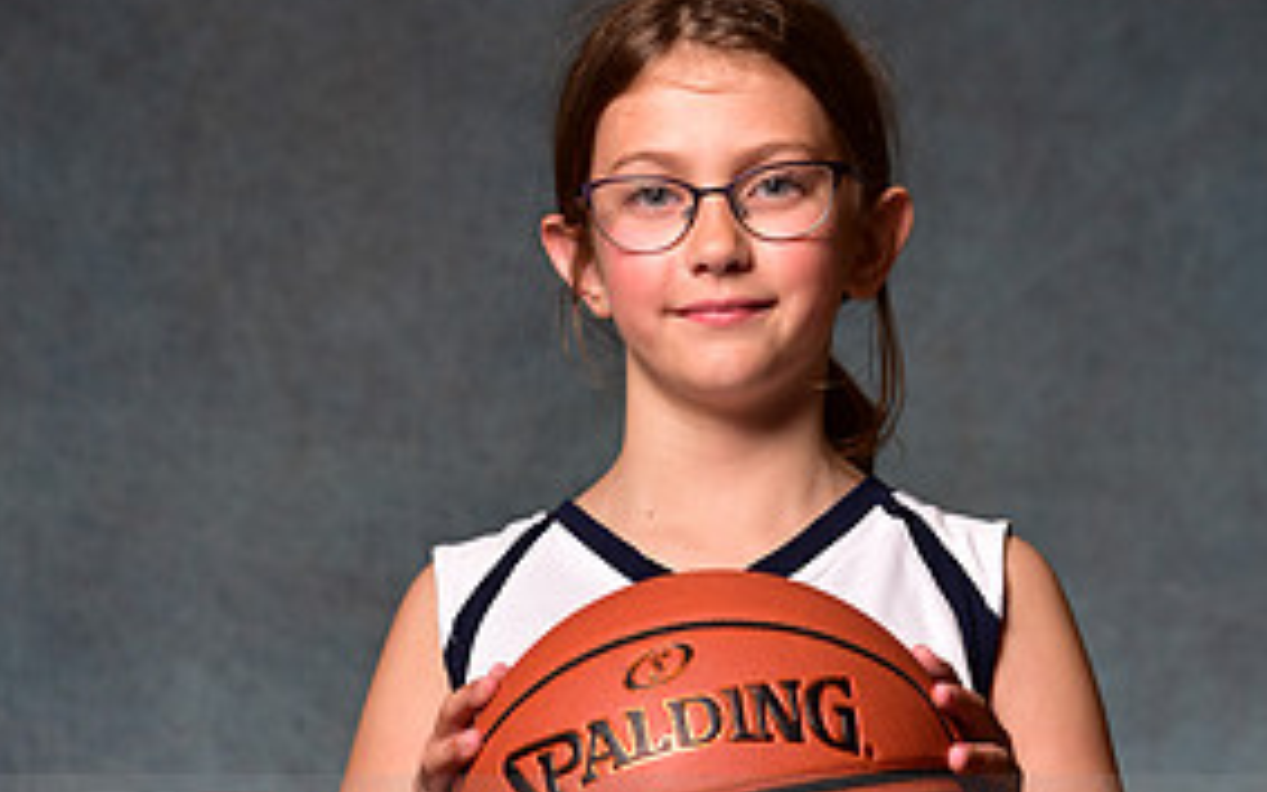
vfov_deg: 8.9
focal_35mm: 146
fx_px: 5042
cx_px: 669
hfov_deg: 14.3
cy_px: 837
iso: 100
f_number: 5
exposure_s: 1/200
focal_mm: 70
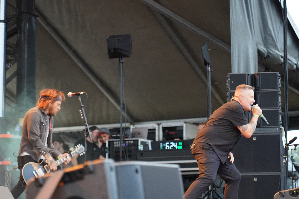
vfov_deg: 13.0
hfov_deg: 19.5
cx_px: 150
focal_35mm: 105
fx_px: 872
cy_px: 100
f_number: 4
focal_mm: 105
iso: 4000
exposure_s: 1/160
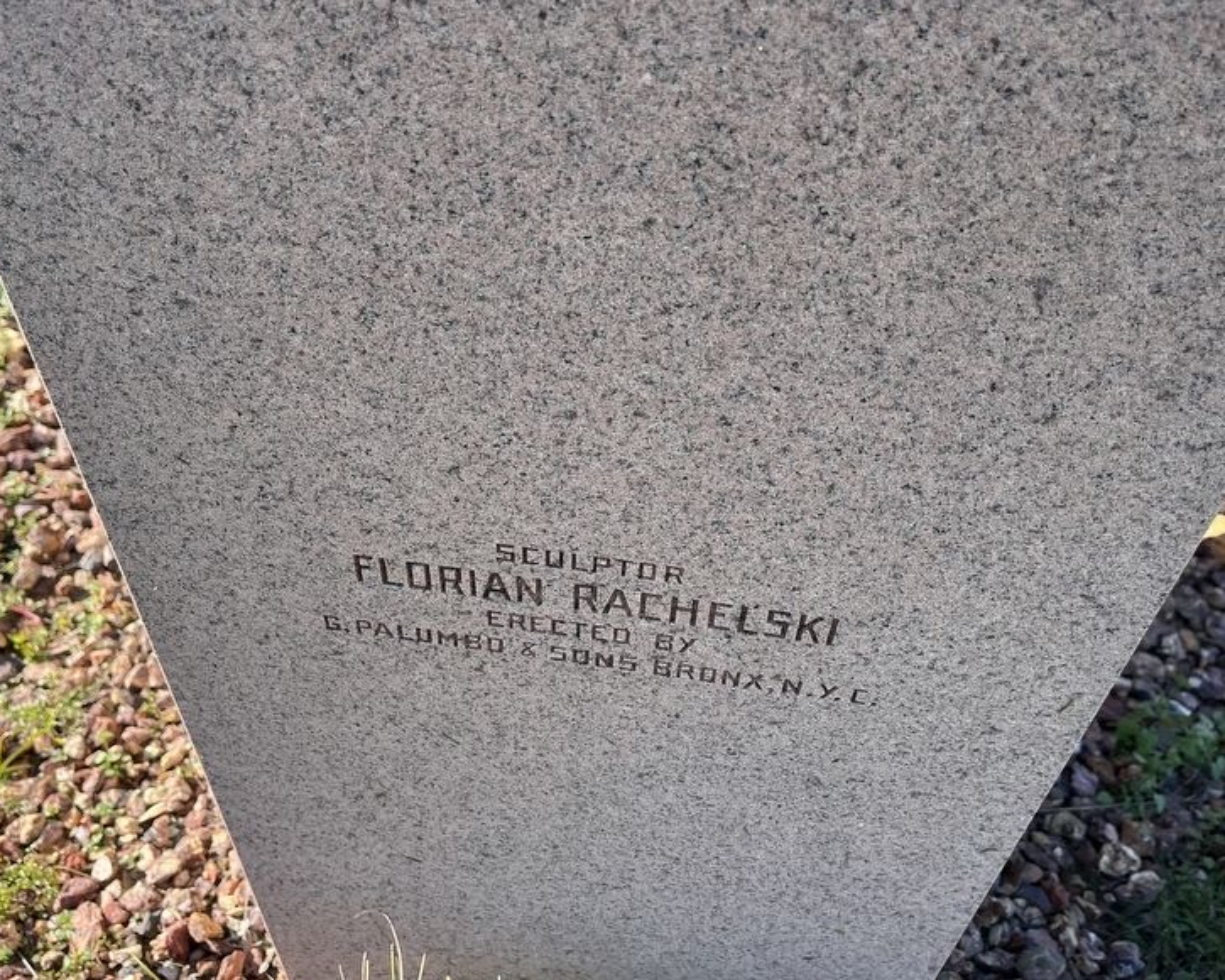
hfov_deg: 62.2
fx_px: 1015
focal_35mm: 28
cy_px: 476
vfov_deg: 51.5
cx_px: 580
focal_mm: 5.1
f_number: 1.6
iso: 50
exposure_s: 1/746
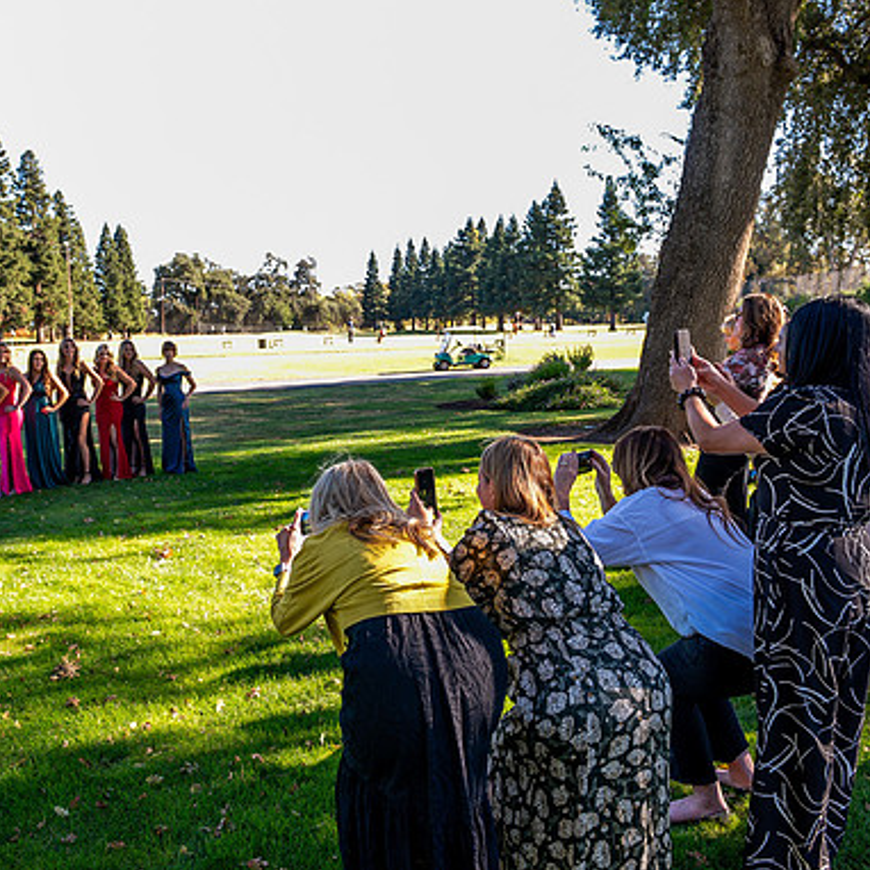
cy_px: 434
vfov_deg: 52.5
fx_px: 881
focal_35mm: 31
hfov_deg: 52.4
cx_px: 383
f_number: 5
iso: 320
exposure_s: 1/200
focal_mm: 24
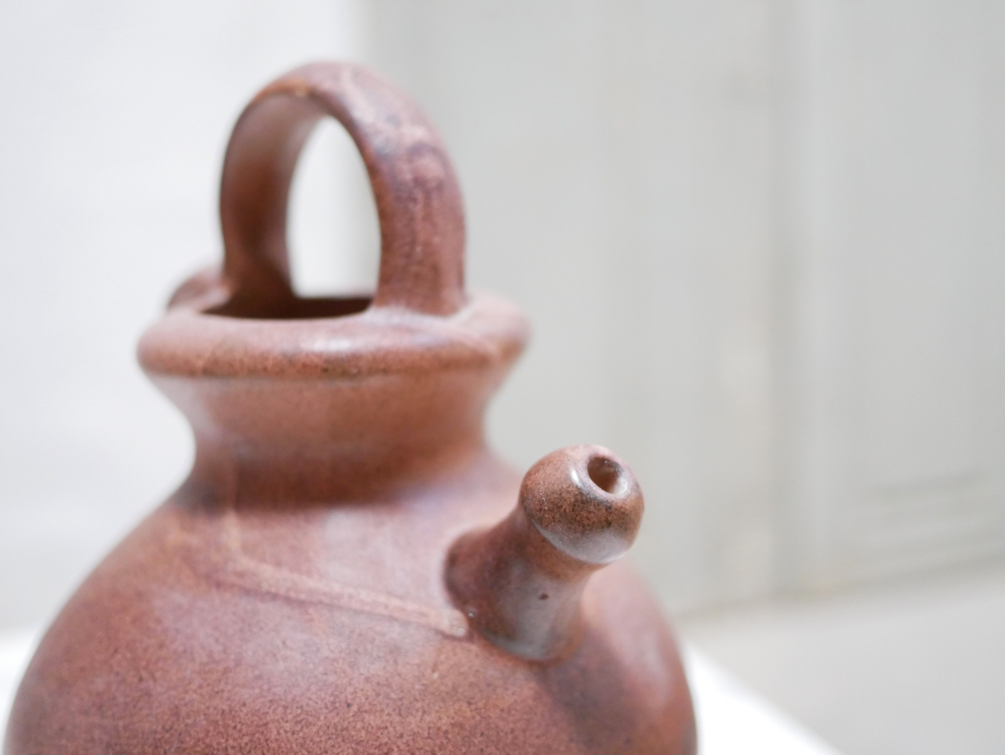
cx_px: 502
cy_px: 378
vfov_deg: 36.0
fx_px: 1162
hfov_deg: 46.8
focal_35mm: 40
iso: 2500
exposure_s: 1/60
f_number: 1.7
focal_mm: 20
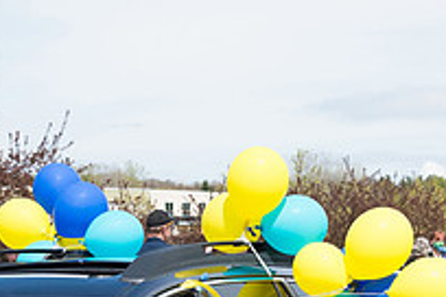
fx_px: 1548
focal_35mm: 125
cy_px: 388
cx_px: 236
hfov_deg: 16.4
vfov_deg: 10.7
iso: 1000
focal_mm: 44
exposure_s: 1/1600
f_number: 7.1
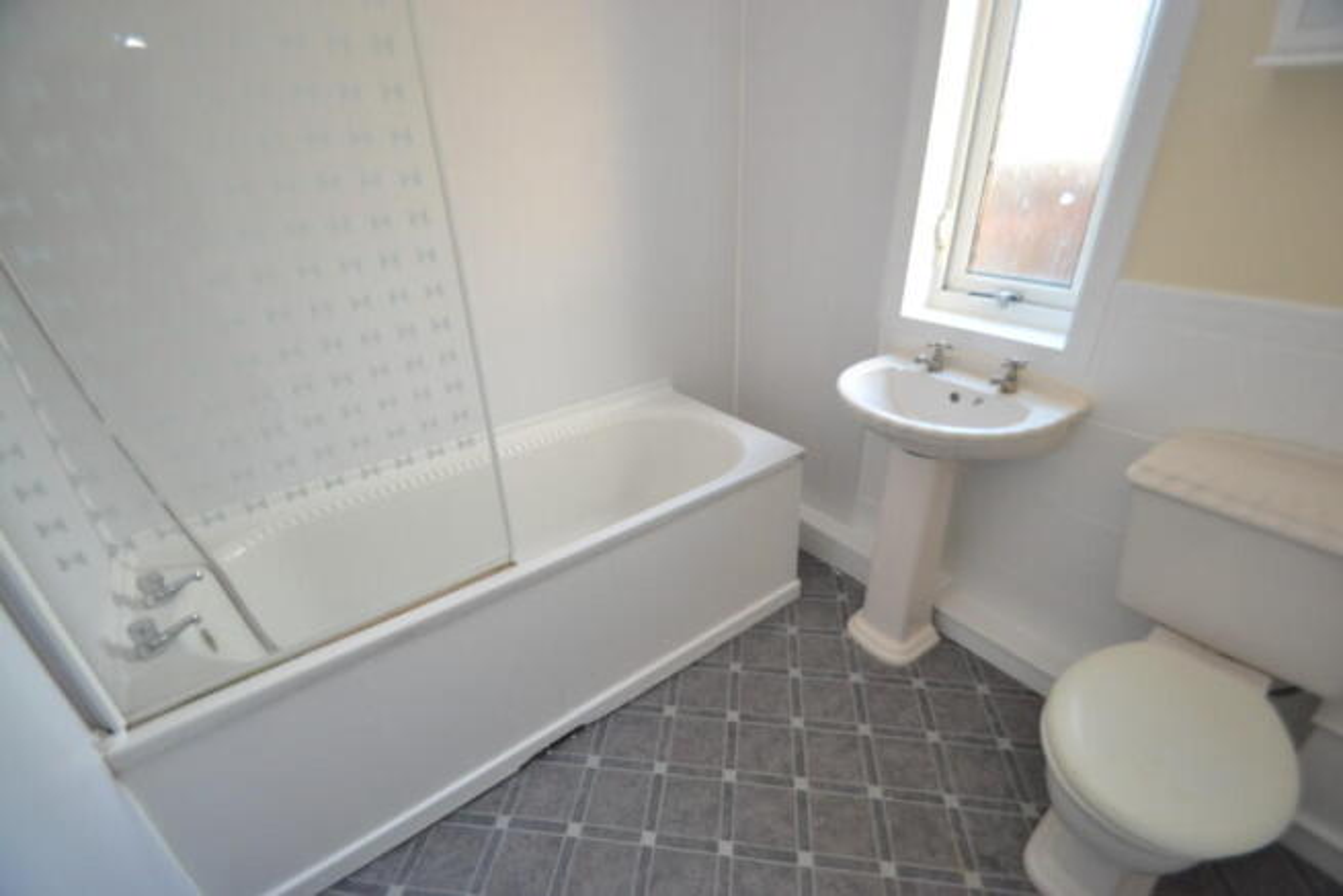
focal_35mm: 15
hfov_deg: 100.4
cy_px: 448
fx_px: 560
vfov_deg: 77.4
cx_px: 672
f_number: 3.5
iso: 720
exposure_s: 1/60
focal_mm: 10
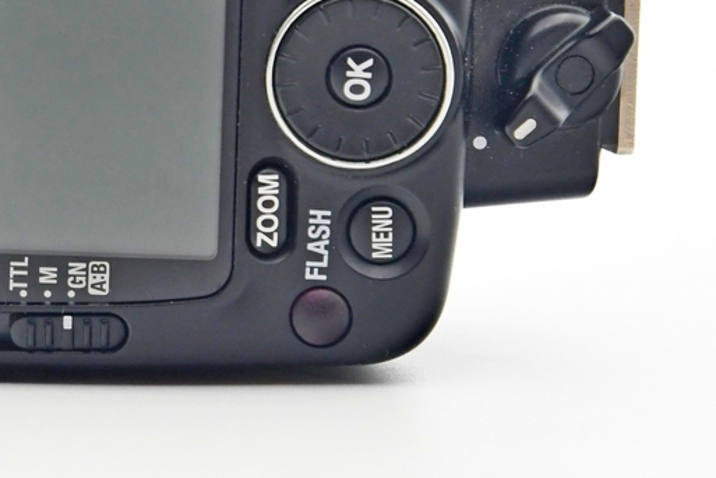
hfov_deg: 7.5
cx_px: -202
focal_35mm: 272
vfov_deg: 5.0
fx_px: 5409
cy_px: -18
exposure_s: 1/125
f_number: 8
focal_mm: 62
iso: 1250
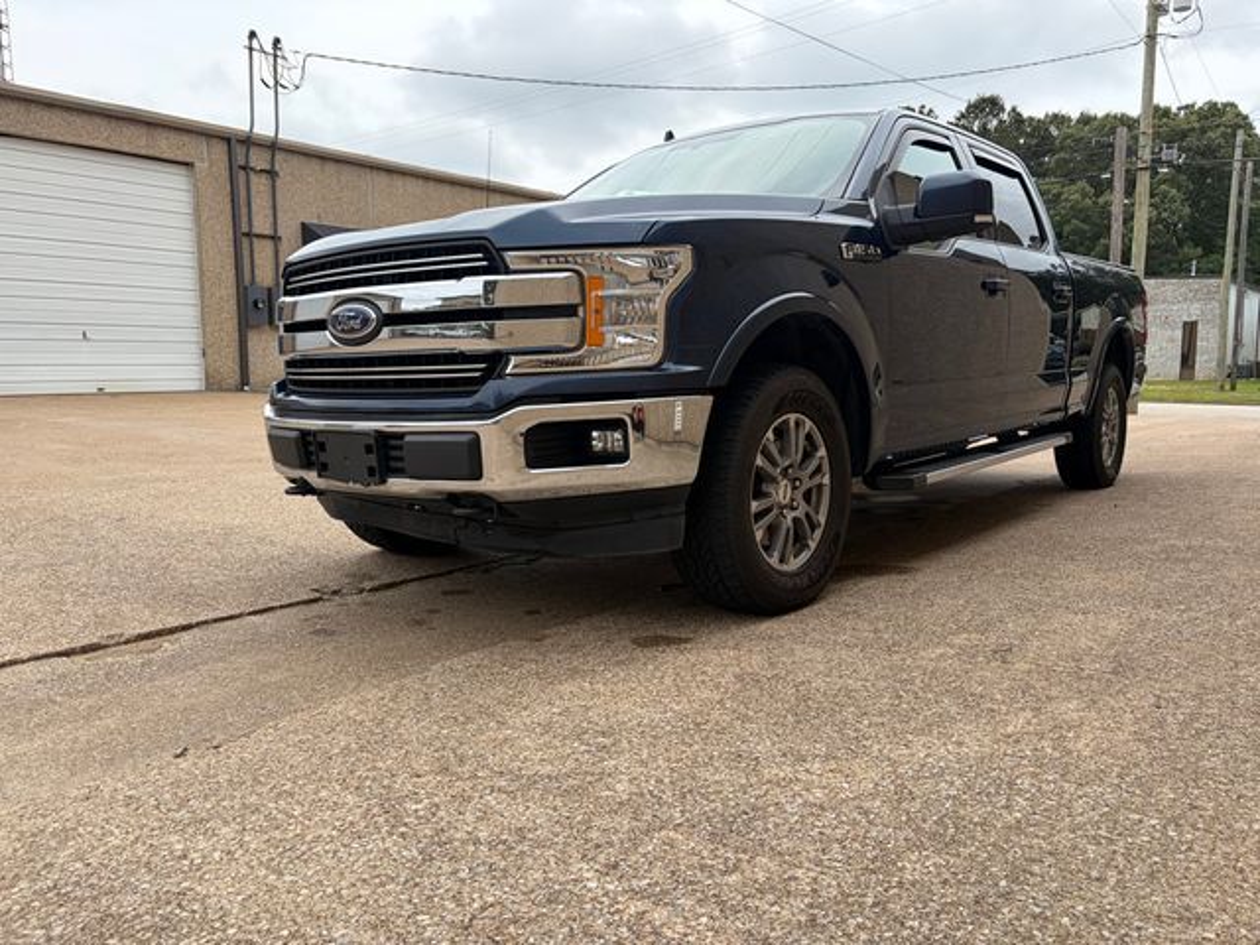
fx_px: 946
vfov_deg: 53.1
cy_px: 472
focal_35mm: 26
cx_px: 630
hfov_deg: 67.3
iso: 64
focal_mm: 5.96
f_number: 1.6
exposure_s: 1/2538
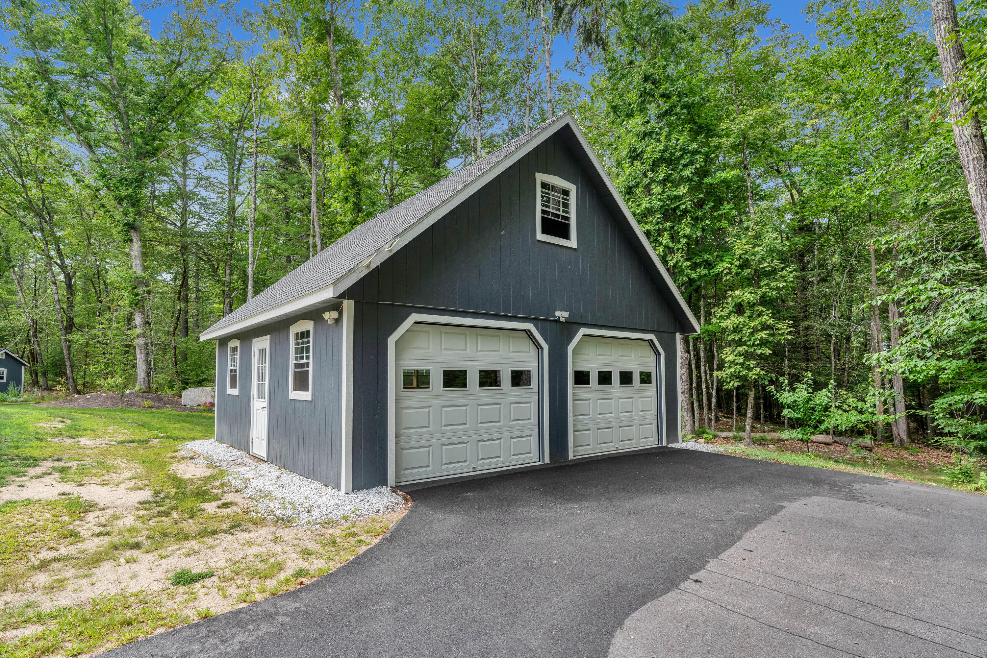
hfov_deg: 90.0
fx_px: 494
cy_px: 329
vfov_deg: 67.4
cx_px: 494
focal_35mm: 18
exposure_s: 1/350
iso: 800
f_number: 8
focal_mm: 18
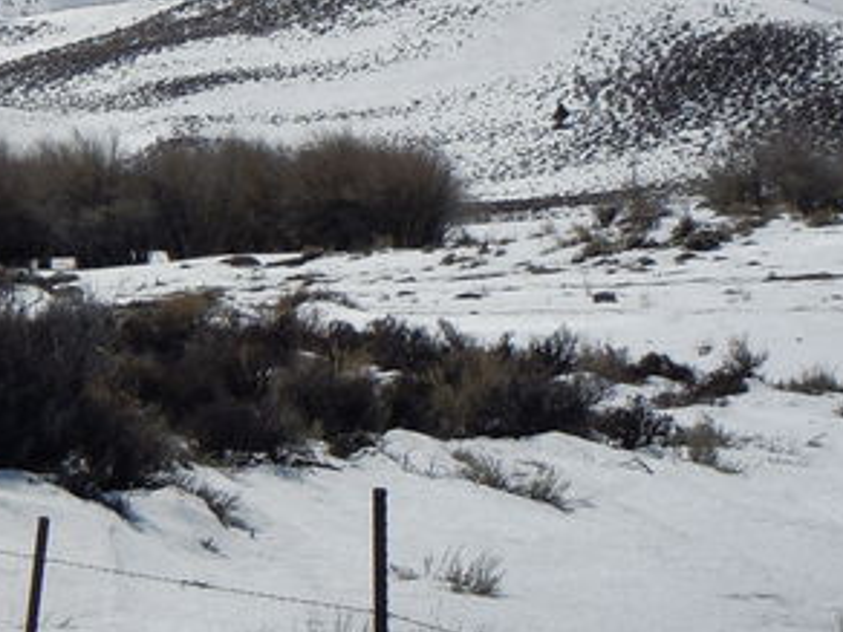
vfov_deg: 6.1
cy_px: 141
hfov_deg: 8.1
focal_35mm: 244
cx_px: -92
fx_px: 5942
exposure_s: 1/640
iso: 100
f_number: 8.8
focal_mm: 16
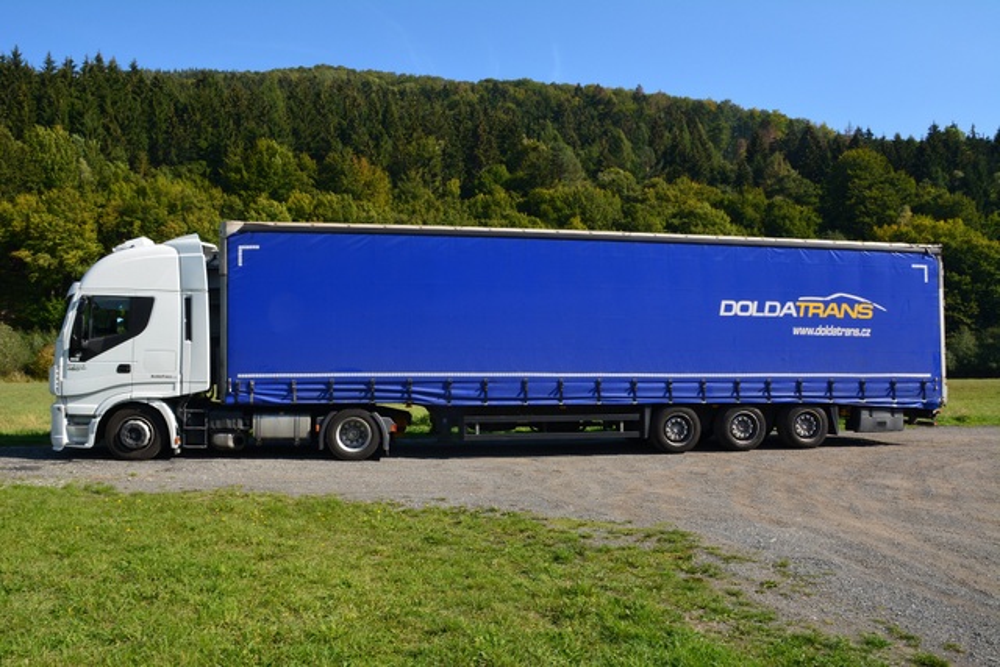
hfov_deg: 61.9
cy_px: 334
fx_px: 833
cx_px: 500
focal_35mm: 30
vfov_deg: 43.6
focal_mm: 20
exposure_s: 1/125
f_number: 11
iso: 200
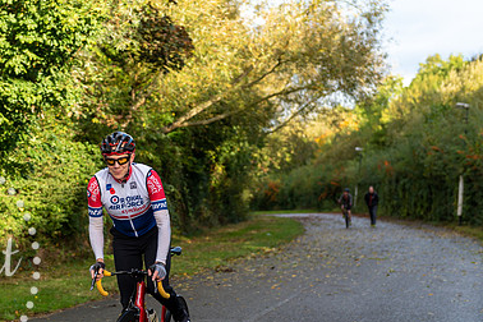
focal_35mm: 92
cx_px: 119
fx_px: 1234
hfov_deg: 21.9
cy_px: 197
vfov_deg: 14.9
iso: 100
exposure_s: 1/320
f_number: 3.2
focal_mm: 60
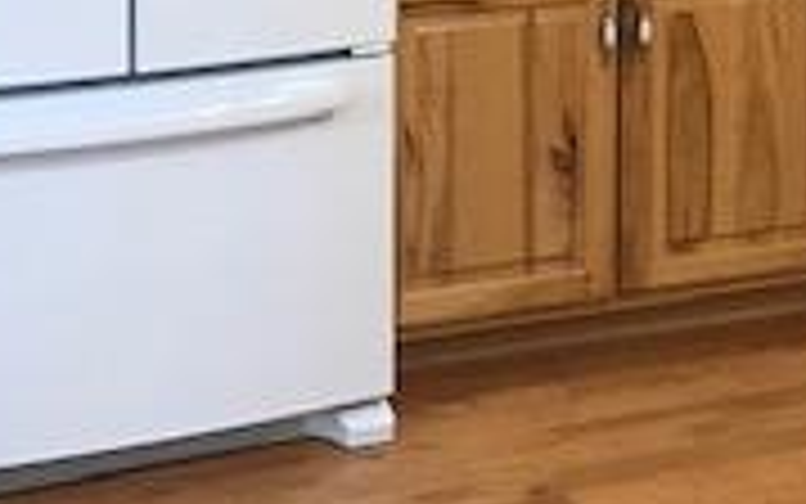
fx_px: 2329
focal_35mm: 106
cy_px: -261
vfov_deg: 11.8
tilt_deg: -6.5
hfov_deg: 19.6
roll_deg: -0.2
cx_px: 441
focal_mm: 3.99
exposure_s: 1/20
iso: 32
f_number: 1.8
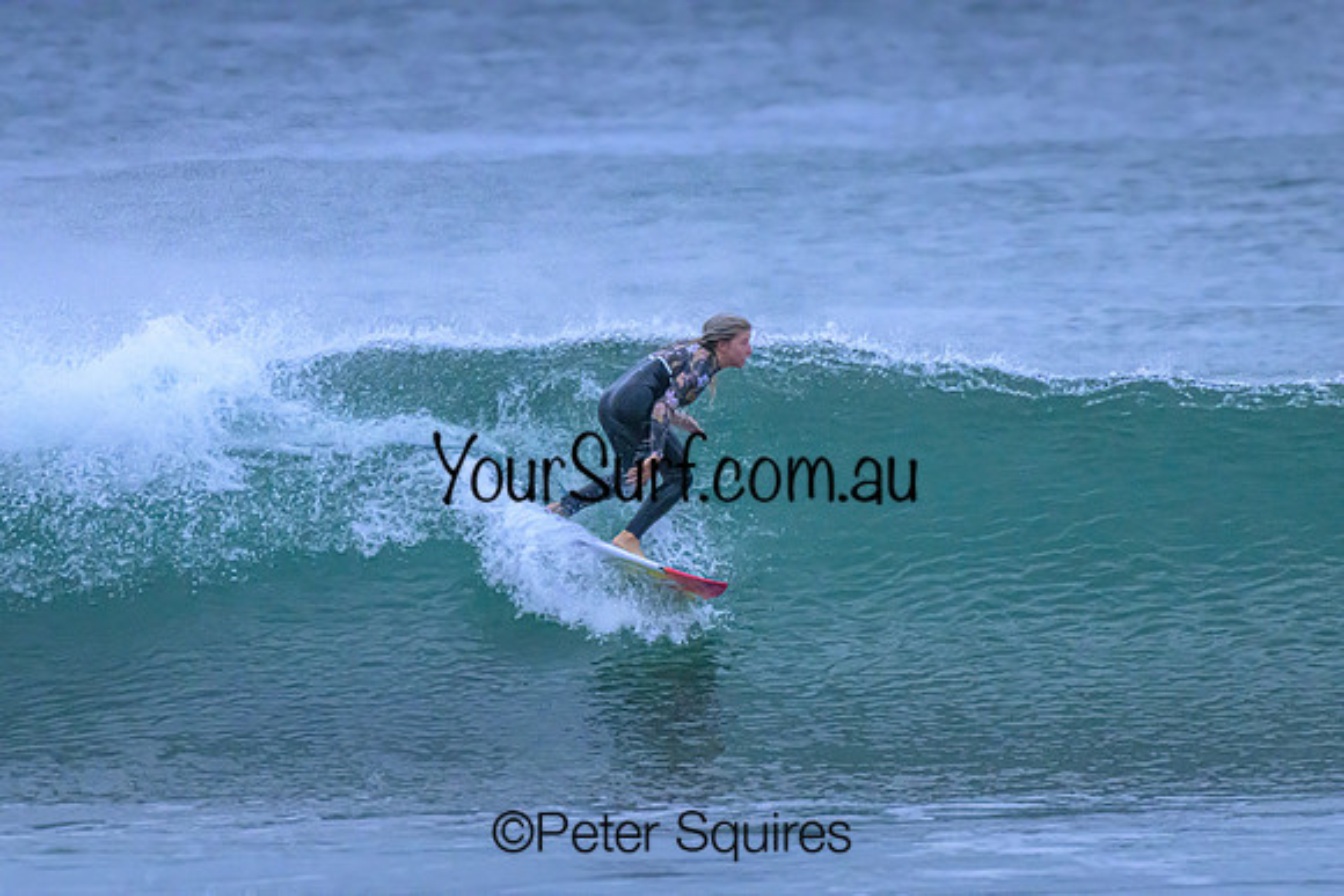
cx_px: 672
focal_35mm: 900
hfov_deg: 2.3
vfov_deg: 1.5
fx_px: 33606
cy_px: 448
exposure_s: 1/1000
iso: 25600
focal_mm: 900
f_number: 11
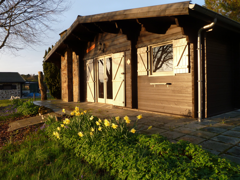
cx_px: 123
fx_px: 180
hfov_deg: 67.3
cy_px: 89
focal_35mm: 26
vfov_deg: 53.1
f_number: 3.3
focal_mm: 4.1
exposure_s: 1/50
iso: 80
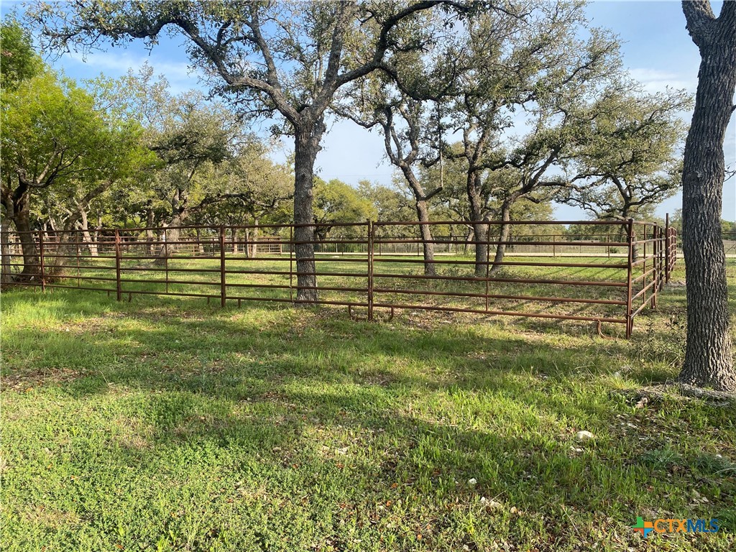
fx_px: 553
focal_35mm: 26
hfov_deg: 67.3
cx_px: 368
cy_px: 276
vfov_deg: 53.1
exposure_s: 1/927
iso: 32
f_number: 1.8
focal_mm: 4.25
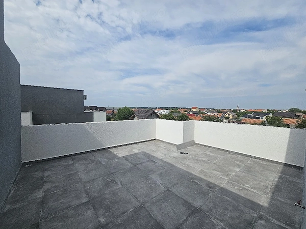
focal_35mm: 13
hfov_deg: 106.2
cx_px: 153
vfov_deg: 89.9
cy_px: 114
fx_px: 115
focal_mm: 2.2
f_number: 2.2
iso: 50
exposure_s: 1/5000
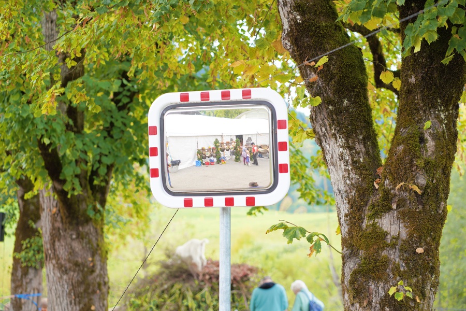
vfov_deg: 16.1
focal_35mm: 85
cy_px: 156
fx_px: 1100
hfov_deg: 23.9
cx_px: 233
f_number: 3.2
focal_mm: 85
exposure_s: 1/125
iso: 100
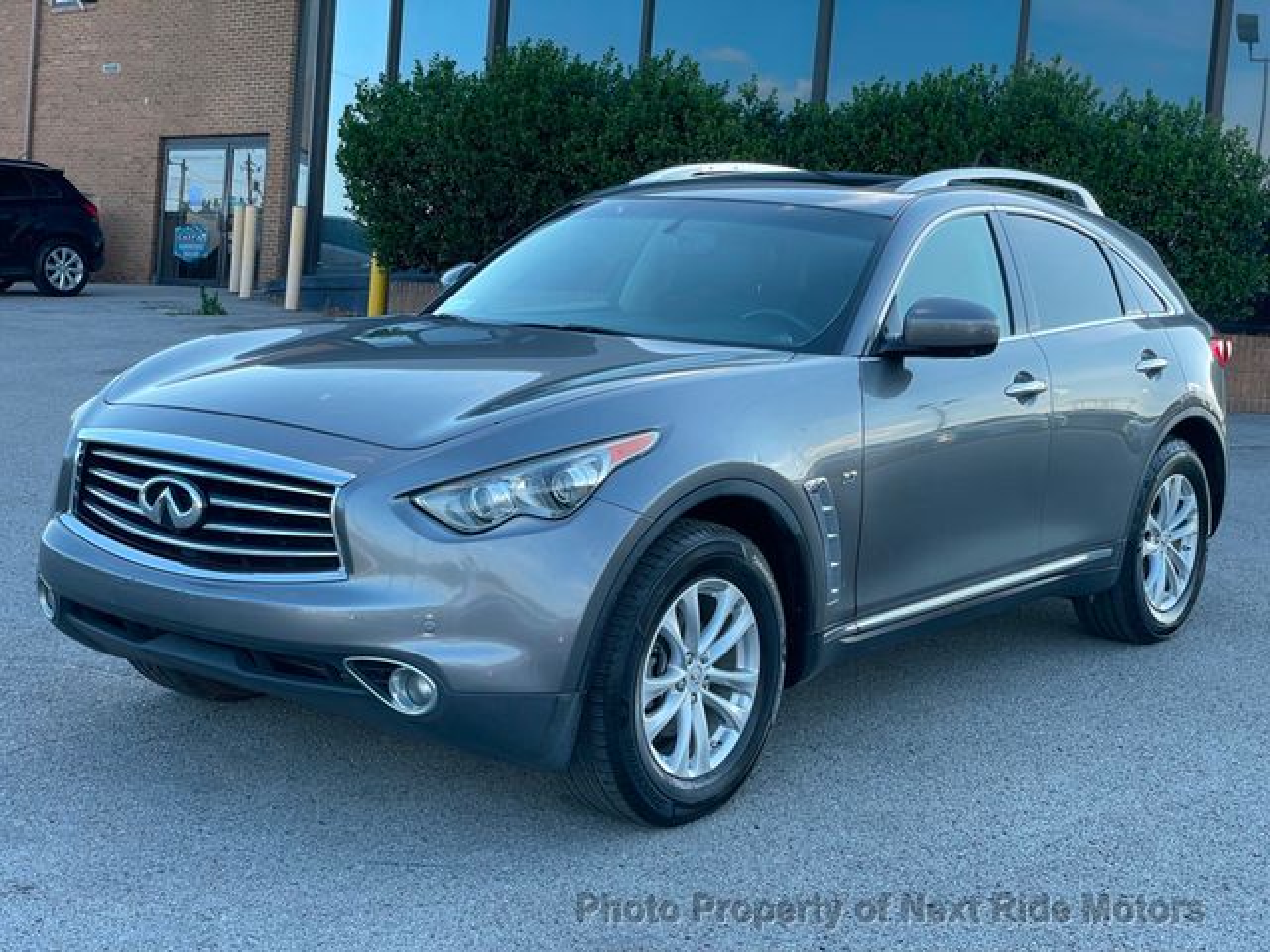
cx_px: 635
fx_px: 1908
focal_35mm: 52
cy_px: 476
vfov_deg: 28.0
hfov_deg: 36.8
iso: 25
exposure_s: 1/224
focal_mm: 6
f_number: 2
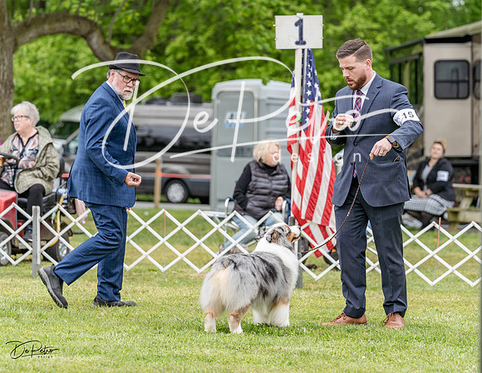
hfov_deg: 11.3
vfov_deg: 8.8
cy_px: 184
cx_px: 246
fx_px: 2431
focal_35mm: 173
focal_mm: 137
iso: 400
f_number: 4.5
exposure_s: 1/1000
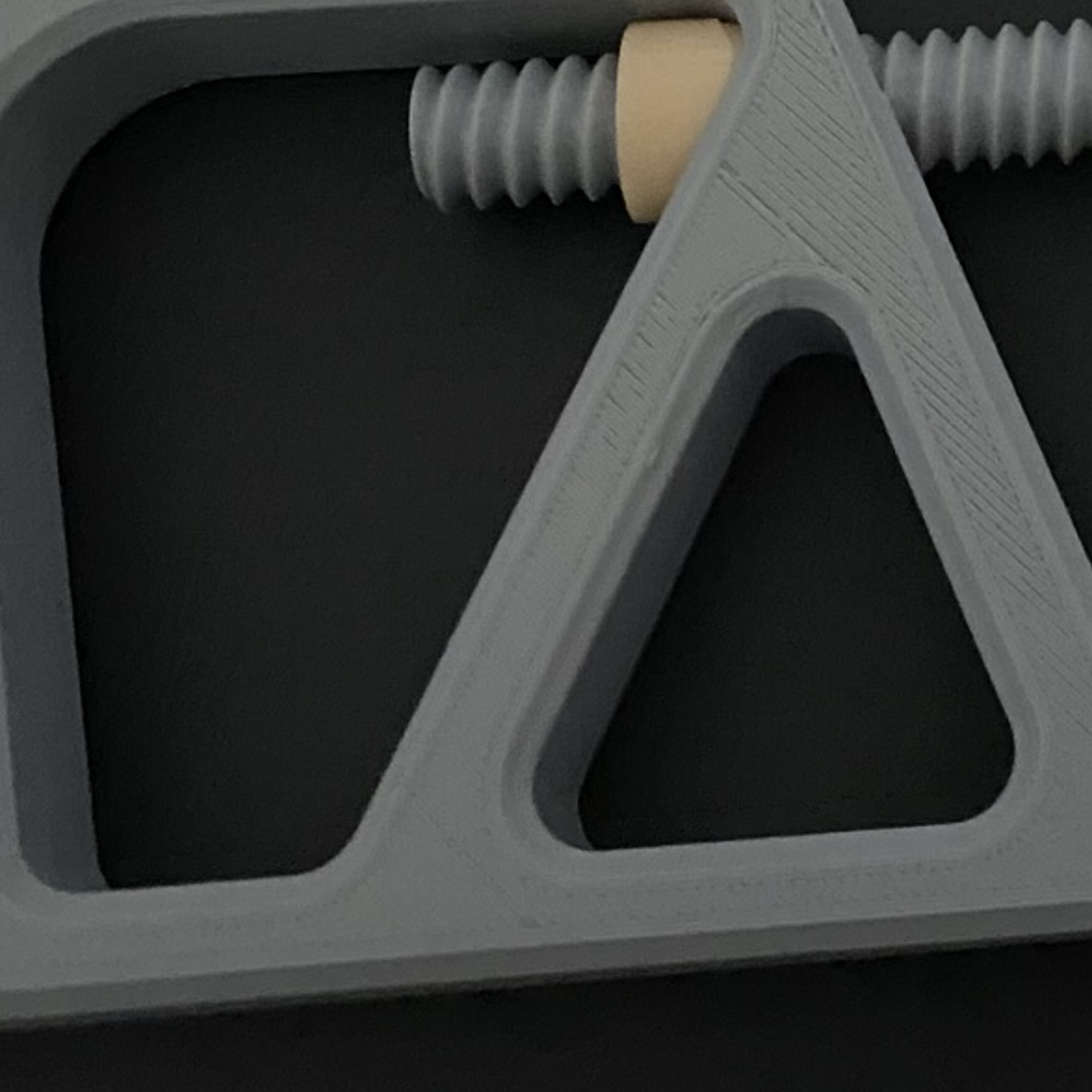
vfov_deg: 20.2
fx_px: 2855
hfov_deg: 20.0
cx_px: 1380
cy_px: -254
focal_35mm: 80
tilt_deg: -67.5
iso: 1000
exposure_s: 1/25
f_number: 1.8
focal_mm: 4.25
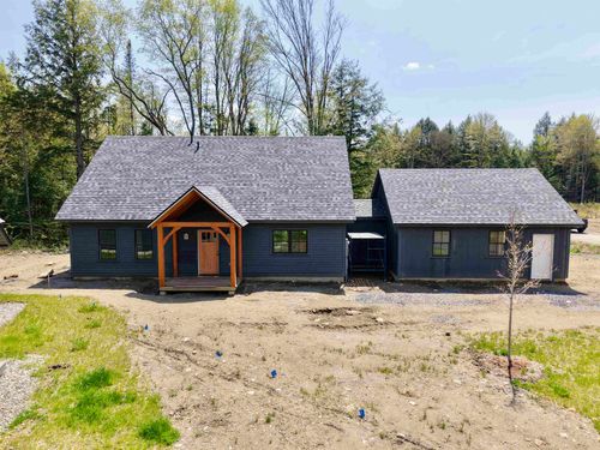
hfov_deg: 71.6
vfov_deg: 56.8
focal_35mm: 24
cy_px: 225
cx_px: 300
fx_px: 416
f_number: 1.8
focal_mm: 8.67
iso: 360
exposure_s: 1/160
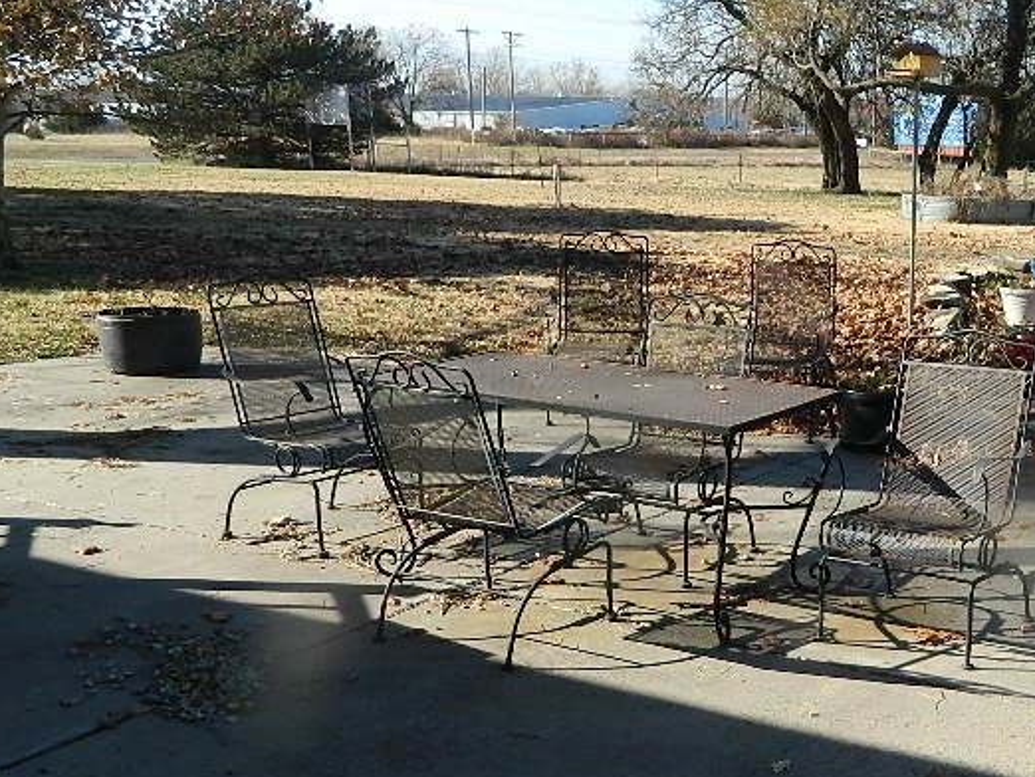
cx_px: 882
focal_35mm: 49
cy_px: 537
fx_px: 1466
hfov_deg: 37.0
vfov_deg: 29.4
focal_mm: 4.5
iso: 80
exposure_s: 1/640
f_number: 3.1
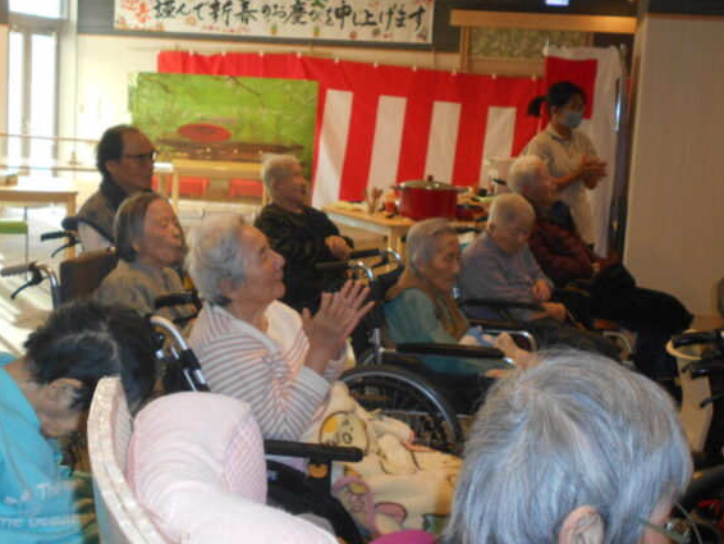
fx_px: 1109
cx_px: 359
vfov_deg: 27.5
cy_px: 259
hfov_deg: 36.2
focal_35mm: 53
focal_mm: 8.8
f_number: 4.5
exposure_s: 1/60
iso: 320
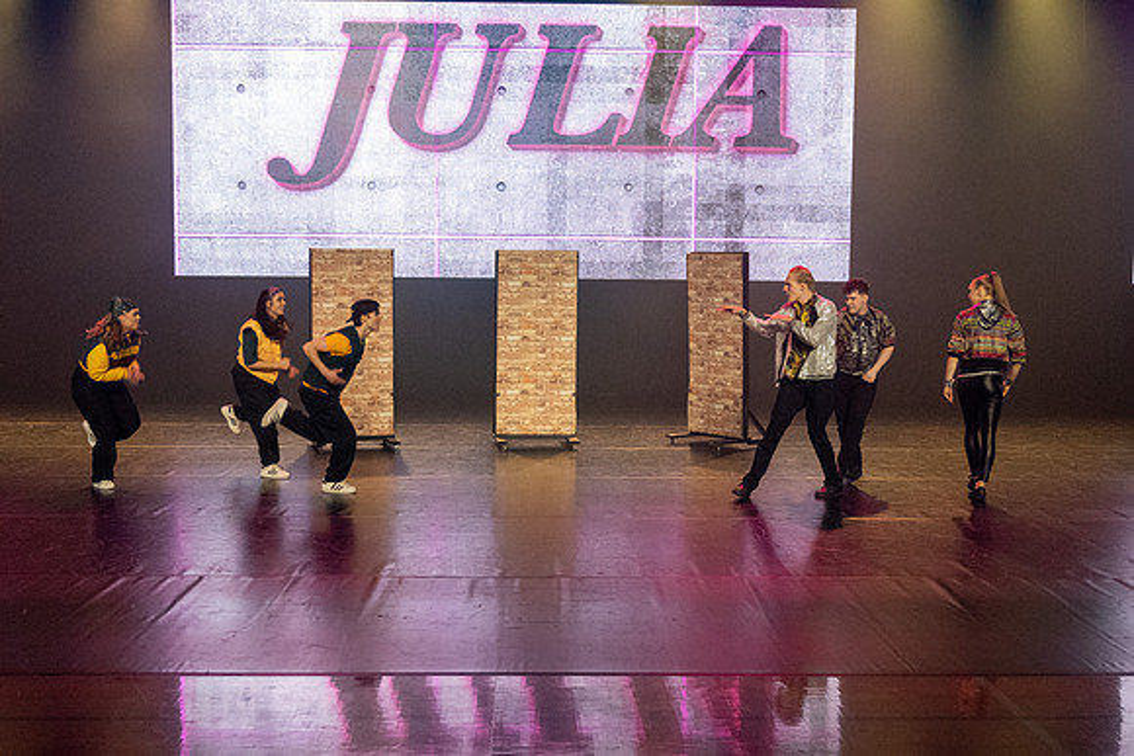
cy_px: 378
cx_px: 567
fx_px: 1465
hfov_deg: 42.3
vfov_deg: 29.0
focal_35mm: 46
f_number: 4
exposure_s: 1/100
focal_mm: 31
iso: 6400
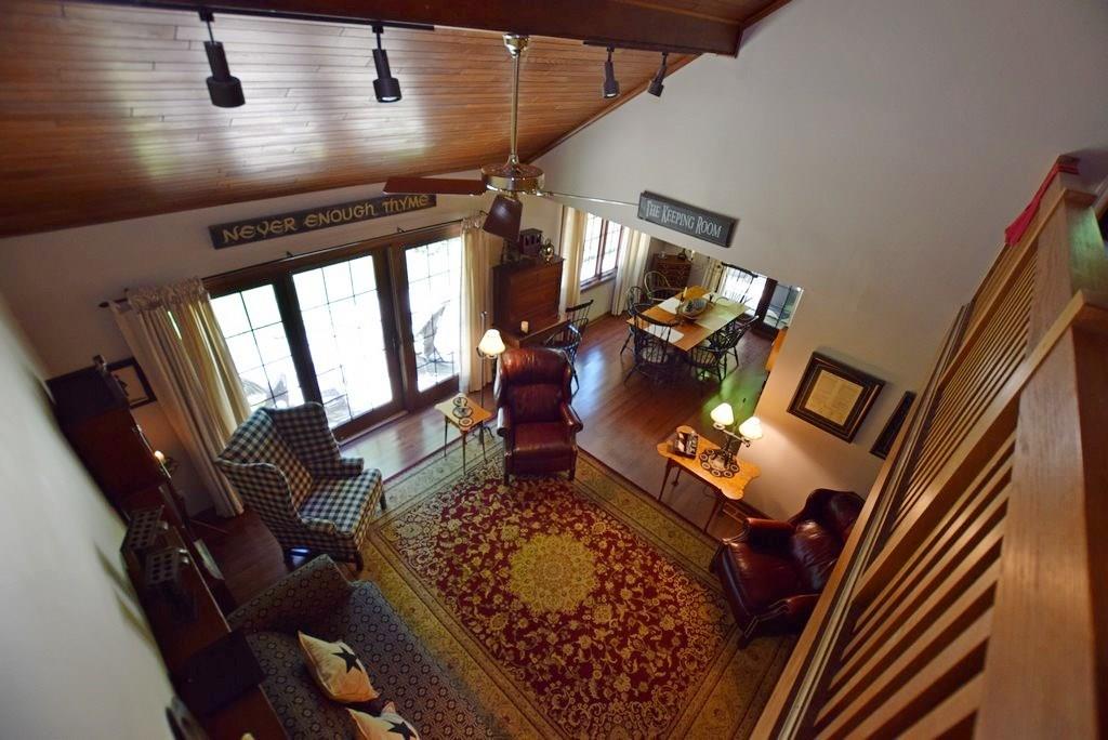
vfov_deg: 77.4
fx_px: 462
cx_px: 554
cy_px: 370
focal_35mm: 15
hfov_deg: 100.4
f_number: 4
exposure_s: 1/80
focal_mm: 10
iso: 400
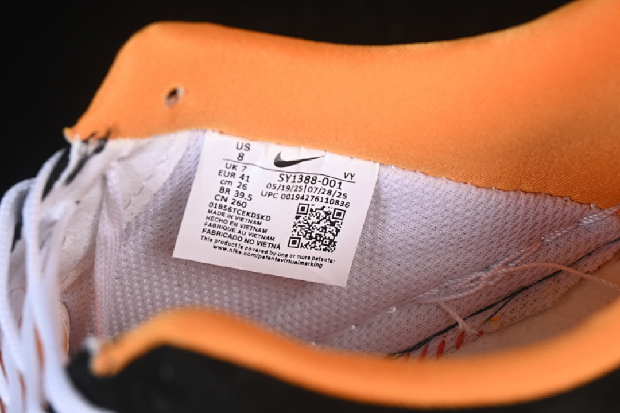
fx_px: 1292
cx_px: 310
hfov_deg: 27.0
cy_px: 206
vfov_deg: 18.2
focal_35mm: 75
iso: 160
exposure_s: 1/60
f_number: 6.3
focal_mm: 50
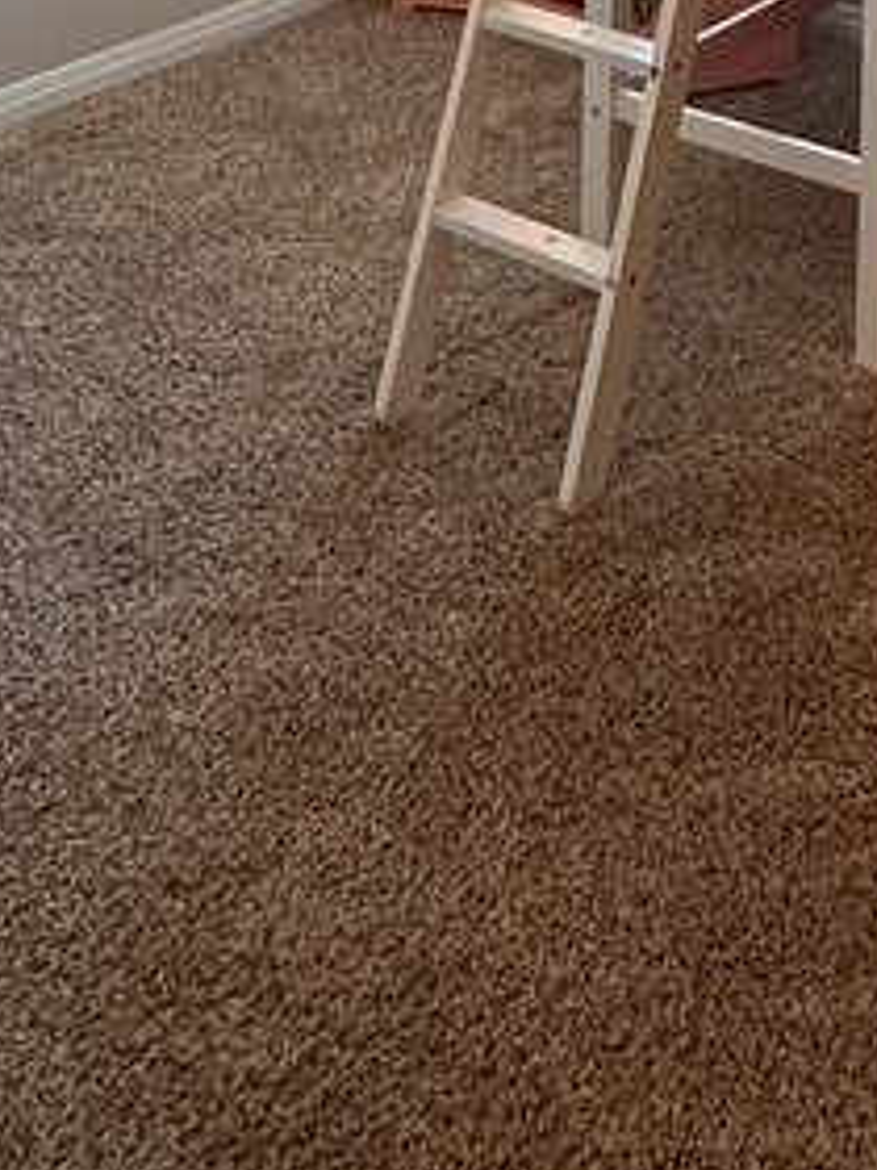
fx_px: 1824
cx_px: 722
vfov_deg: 26.5
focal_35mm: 54
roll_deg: -1.9
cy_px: -556
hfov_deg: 26.4
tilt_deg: -1.4
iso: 160
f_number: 2.2
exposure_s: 1/60
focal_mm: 2.22
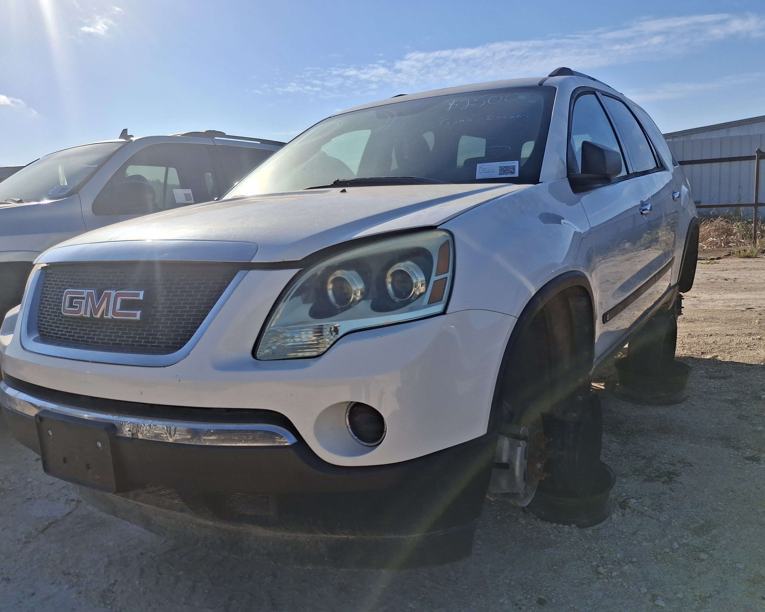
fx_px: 611
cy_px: 312
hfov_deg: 64.0
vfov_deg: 53.2
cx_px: 403
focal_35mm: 27
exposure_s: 1/4032
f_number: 1.8
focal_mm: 4.69
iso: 32
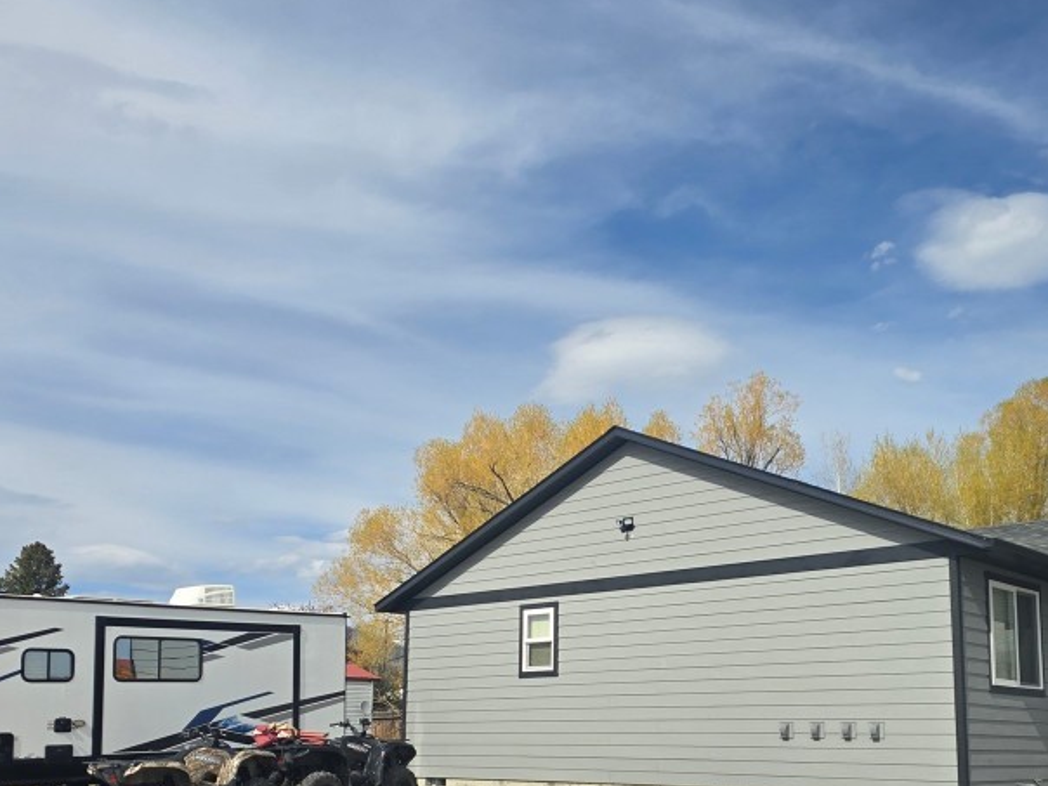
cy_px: 571
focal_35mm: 39
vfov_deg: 36.1
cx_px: 611
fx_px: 1181
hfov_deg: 47.7
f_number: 1.7
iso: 12
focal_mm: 6.3
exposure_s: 1/1120
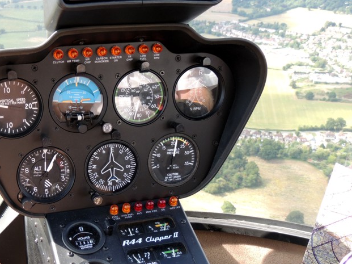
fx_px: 528
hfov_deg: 36.2
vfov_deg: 28.0
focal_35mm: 52
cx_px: 99
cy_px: 142
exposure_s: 1/125
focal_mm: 6.2
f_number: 3.3
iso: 100
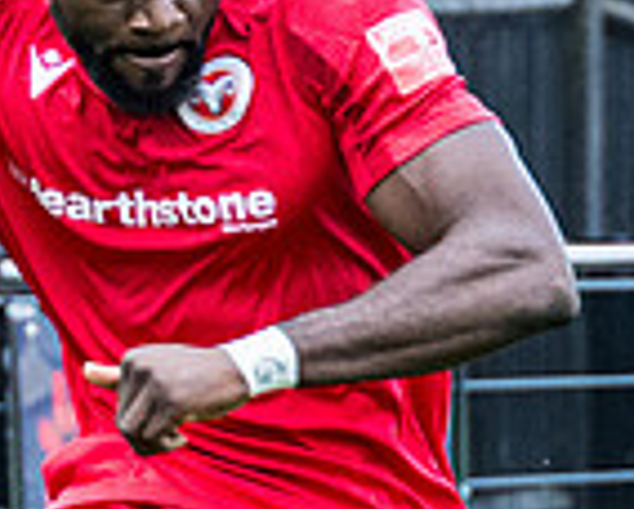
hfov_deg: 2.1
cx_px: -317
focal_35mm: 912
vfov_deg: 1.7
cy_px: 451
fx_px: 17136
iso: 800
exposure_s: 1/1000
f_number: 4.5
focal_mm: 98
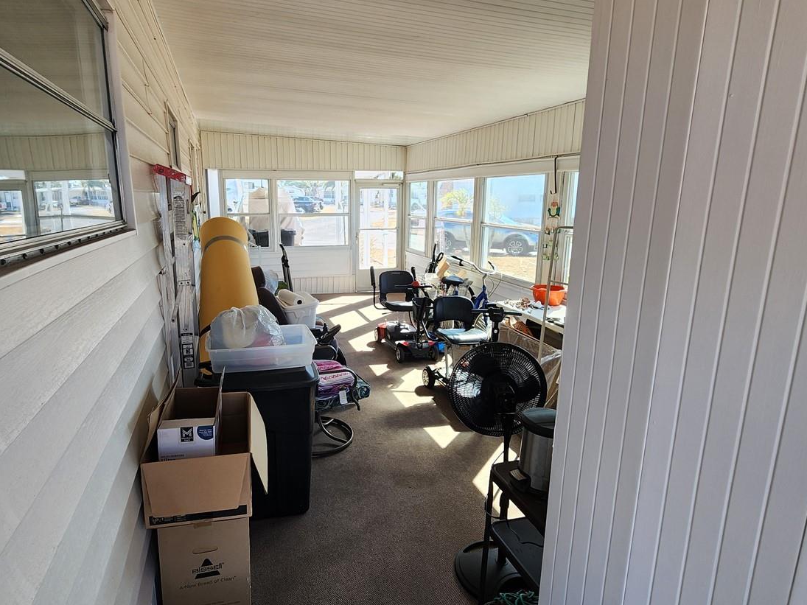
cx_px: 352
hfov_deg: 84.3
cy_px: 299
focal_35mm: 19
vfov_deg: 68.7
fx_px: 443
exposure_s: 1/130
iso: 50
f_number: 2.2
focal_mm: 2.2
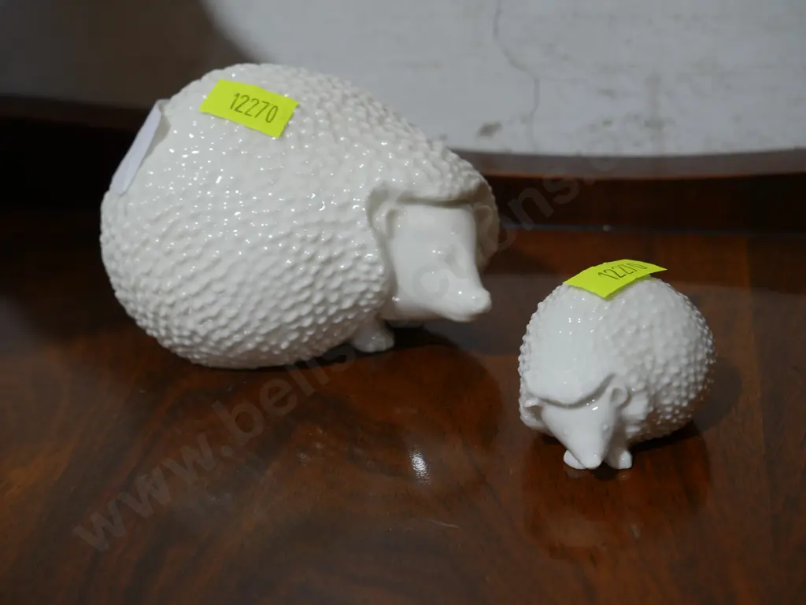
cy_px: 302
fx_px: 1165
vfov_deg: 29.1
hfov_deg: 38.2
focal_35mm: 50
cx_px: 403
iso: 500
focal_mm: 25
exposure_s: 1/60
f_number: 5.3
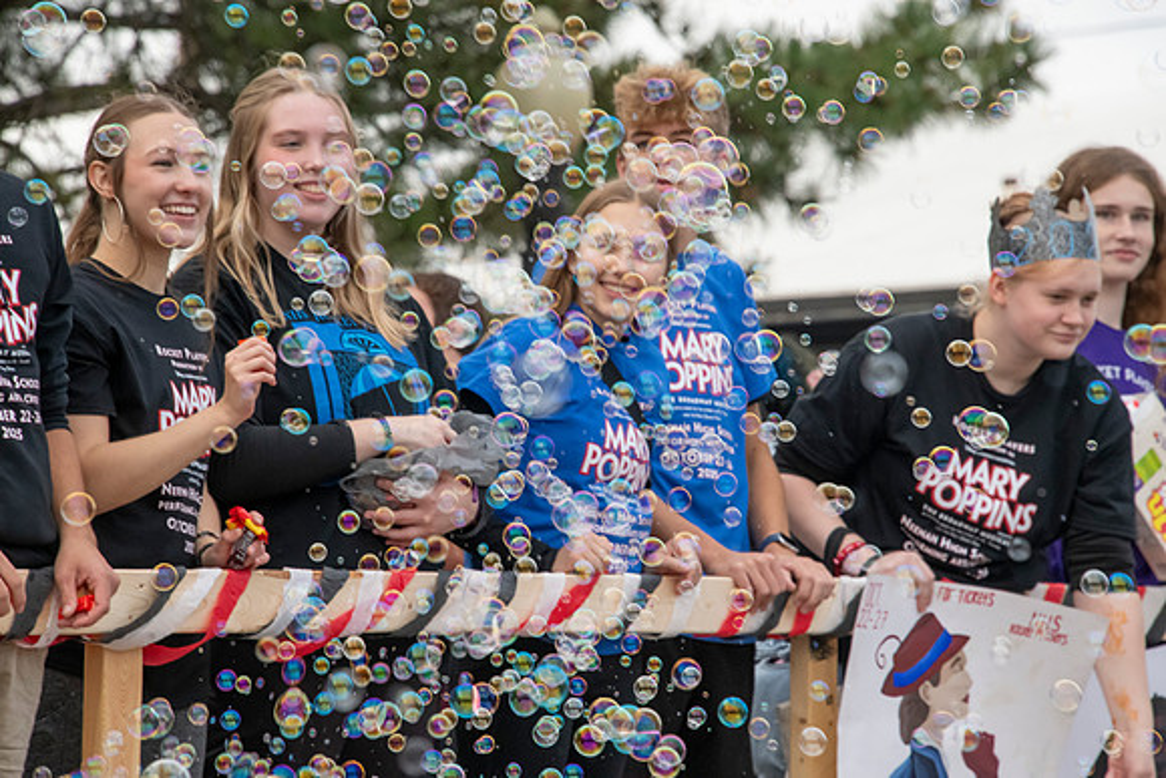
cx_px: 583
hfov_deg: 6.9
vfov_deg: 4.6
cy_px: 389
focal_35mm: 300
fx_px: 9718
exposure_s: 1/400
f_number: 11
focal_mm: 300
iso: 3200
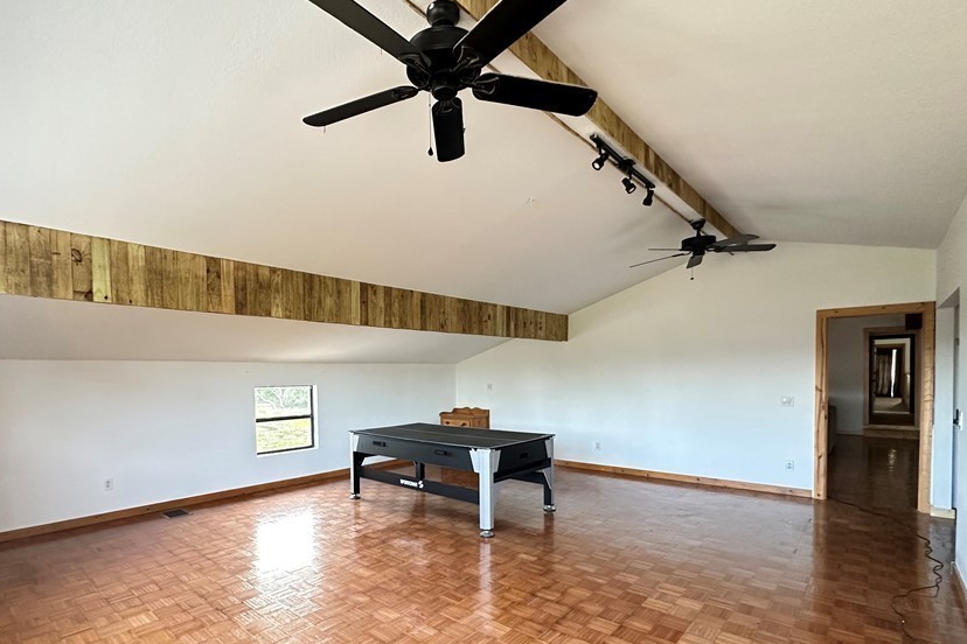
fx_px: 483
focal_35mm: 18
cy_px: 393
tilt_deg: -1.7
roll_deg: +0.4
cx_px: 438
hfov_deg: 89.8
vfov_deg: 66.6
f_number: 2.2
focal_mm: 2.22
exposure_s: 1/60
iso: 500
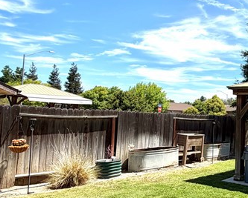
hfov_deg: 39.0
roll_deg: -1.6
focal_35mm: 42
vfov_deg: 35.7
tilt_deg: +1.3
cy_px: 109
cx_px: 245
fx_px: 309
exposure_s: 1/914
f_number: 2.2
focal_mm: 2.22
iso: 20
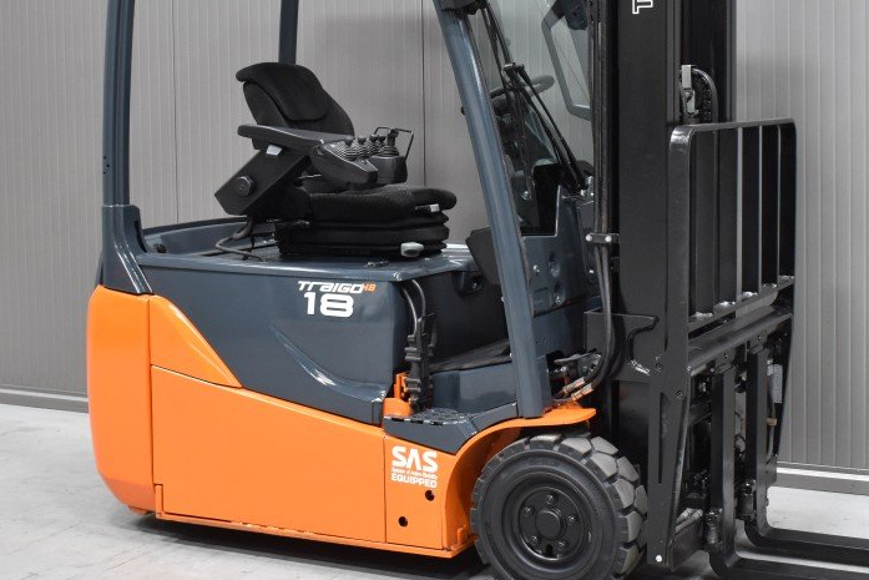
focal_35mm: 62
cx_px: 502
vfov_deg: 21.8
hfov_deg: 32.3
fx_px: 1497
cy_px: 176
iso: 1250
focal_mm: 24
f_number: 5
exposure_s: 1/25
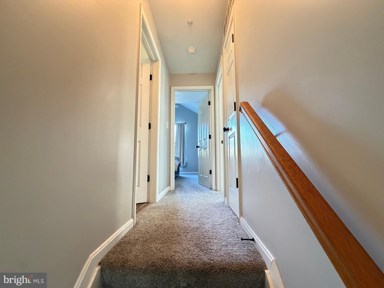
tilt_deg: +6.5
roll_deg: +0.1
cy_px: 144
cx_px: 192
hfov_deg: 102.1
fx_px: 155
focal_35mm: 14
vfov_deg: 85.7
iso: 800
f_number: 2.2
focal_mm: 2.22
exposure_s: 1/60
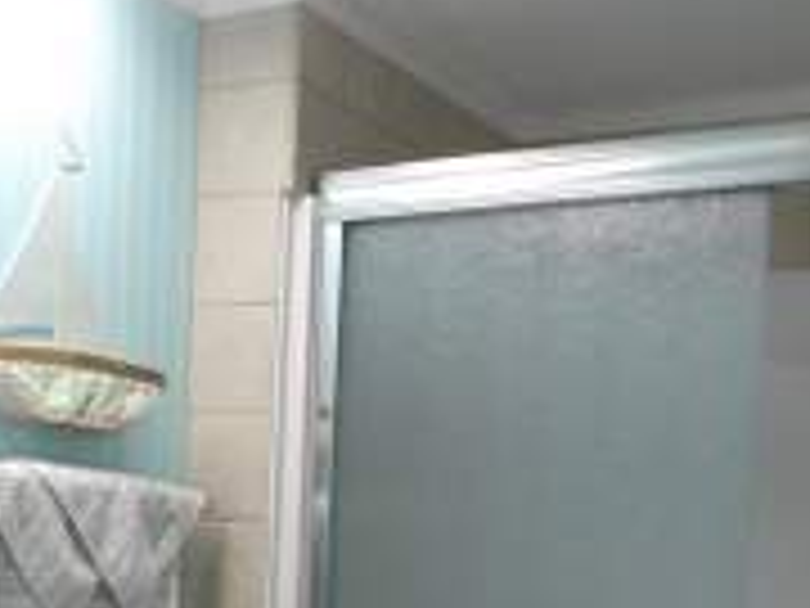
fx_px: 1498
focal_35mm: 64
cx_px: 198
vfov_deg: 21.5
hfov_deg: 29.8
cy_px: 703
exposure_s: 1/33
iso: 110
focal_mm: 4.3
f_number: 3.2
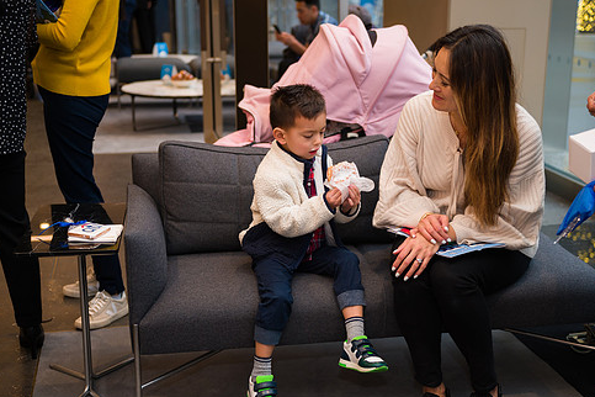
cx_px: 330
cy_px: 216
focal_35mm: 54
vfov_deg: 25.1
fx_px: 892
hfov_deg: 36.8
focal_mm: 45
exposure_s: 1/125
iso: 400
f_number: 3.2
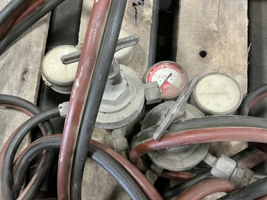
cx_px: 134
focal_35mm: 28
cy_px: 100
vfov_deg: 49.7
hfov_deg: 63.4
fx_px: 216
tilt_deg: -80.4
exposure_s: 1/30
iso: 250
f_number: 1.8
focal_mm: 3
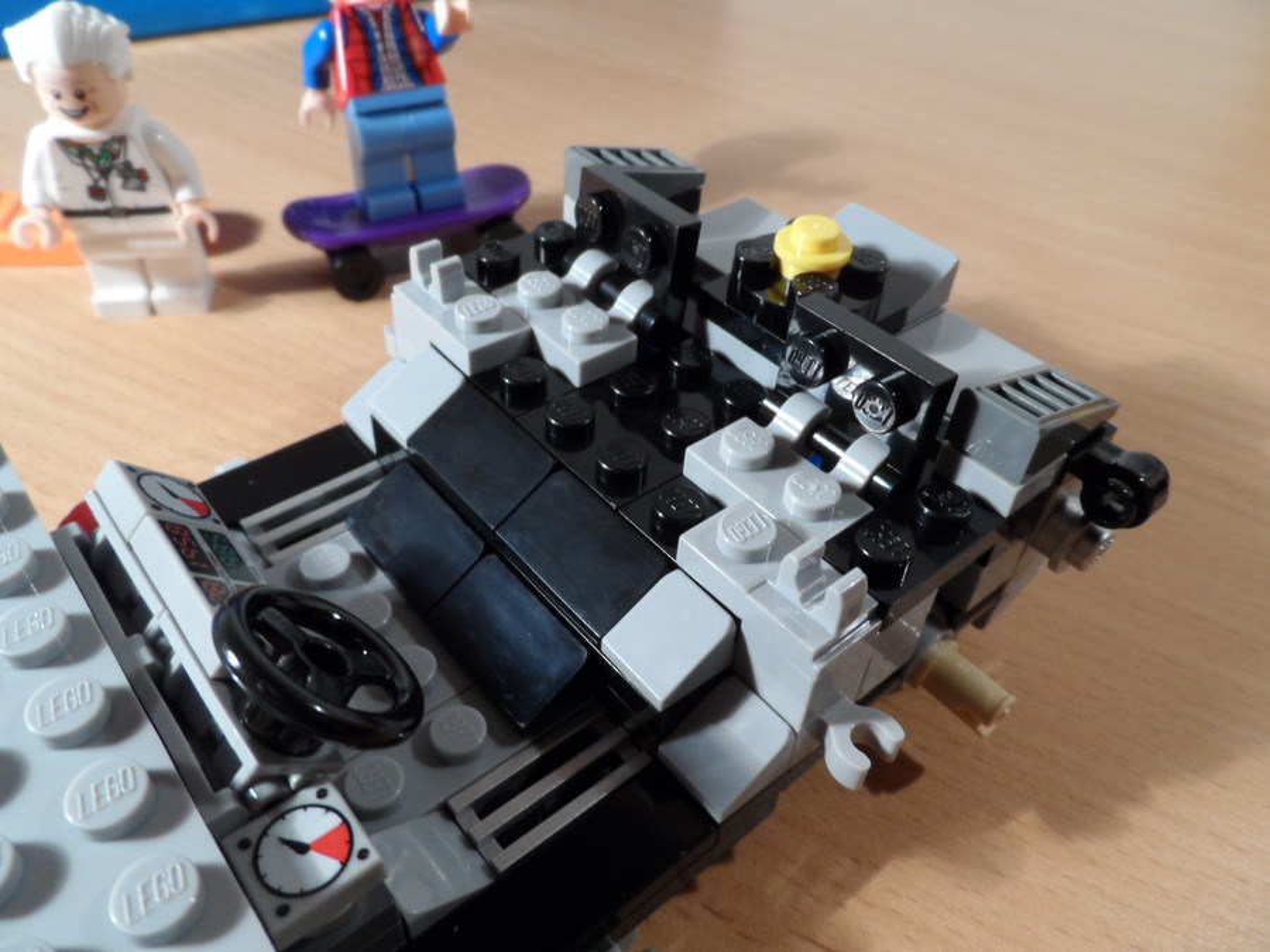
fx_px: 881
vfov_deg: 56.8
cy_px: 476
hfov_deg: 71.6
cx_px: 635
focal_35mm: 24
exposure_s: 1/15
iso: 200
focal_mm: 4
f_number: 3.2
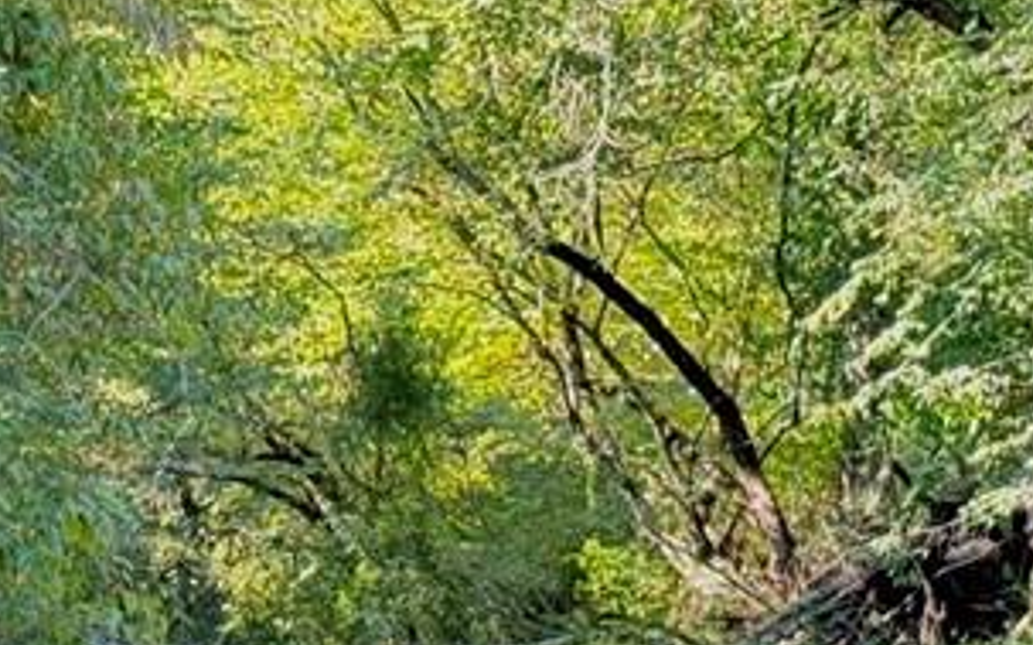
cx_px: -167
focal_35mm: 172
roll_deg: -2.0
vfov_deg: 7.5
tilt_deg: -3.5
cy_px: 857
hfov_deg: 11.9
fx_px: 4840
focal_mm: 6.76
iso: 100
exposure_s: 1/60
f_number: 1.78
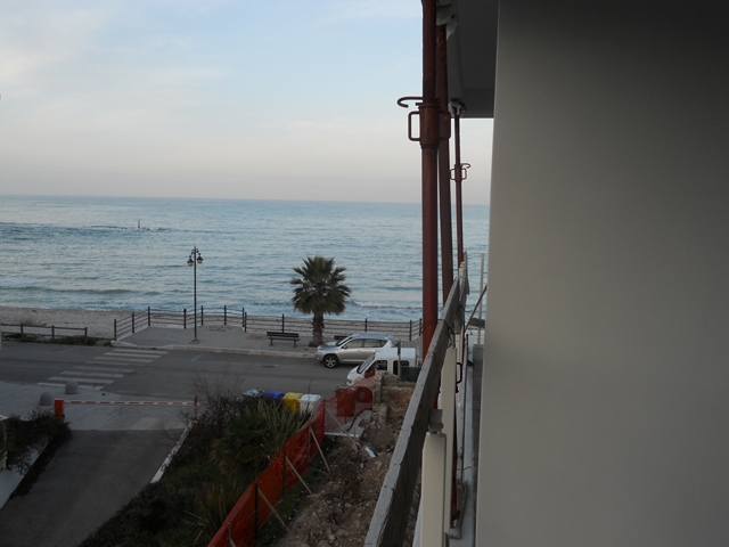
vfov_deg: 44.2
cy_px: 274
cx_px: 364
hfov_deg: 56.8
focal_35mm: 32
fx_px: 674
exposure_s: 1/250
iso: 80
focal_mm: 5.8
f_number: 3.5
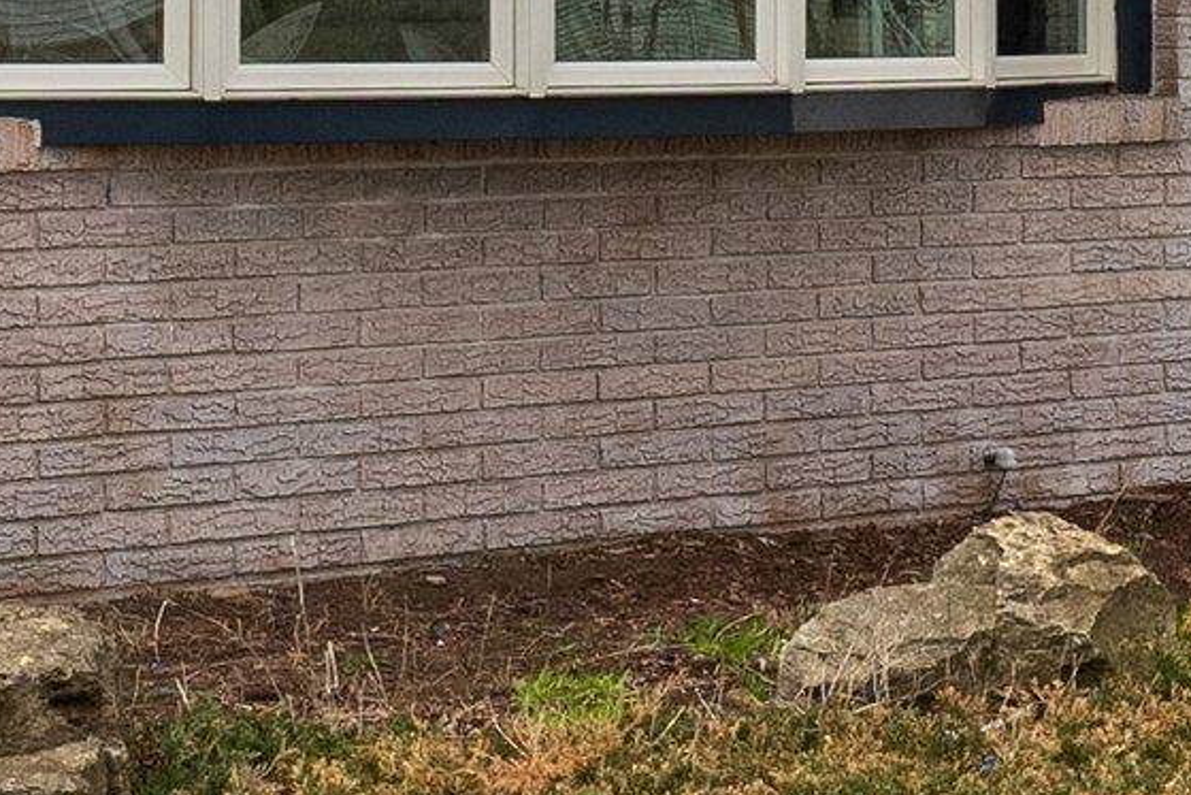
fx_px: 5460
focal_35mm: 165
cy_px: 106
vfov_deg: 8.3
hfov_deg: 12.1
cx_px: 1526
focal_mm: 30
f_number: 7.1
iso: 2000
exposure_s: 1/320
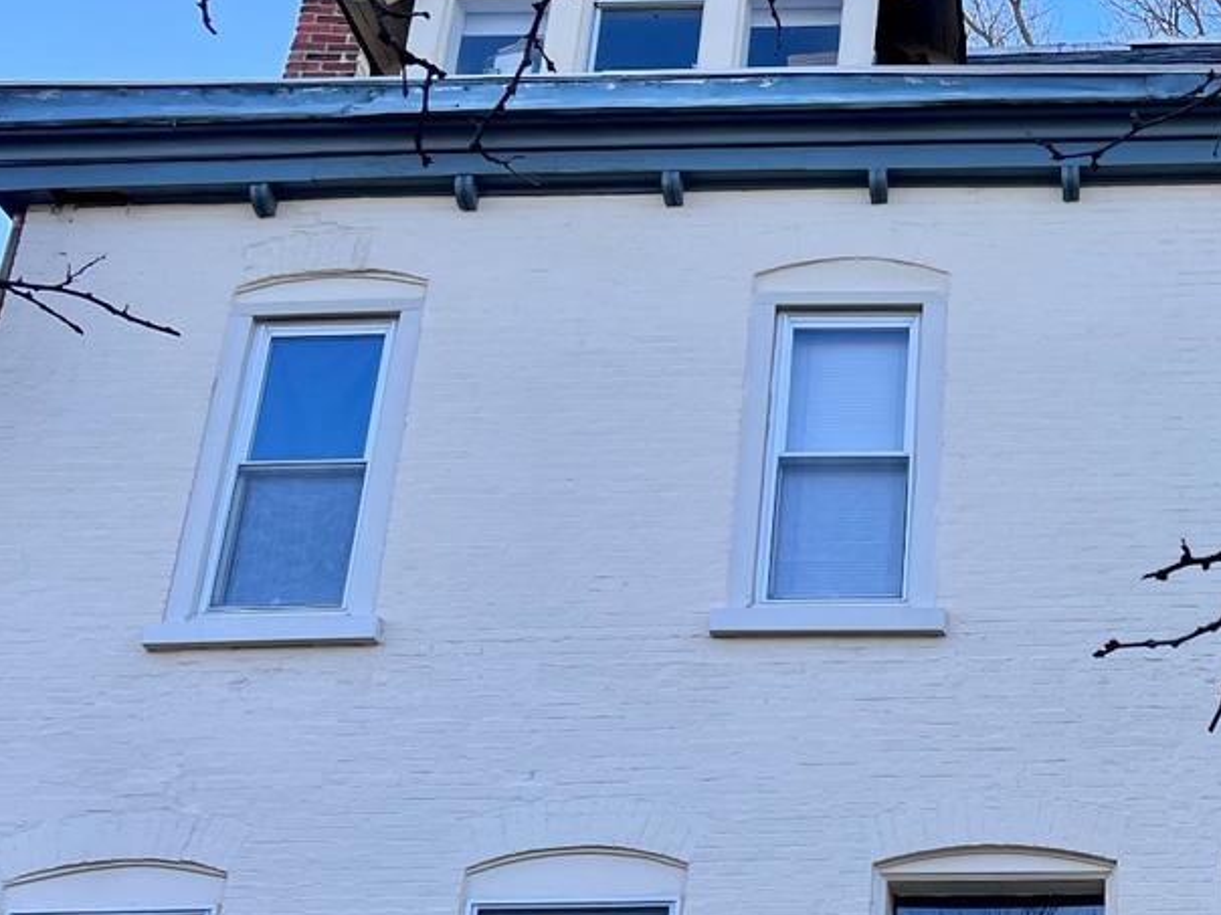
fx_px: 2187
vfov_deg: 23.4
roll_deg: +0.5
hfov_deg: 29.5
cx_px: 1162
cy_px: 681
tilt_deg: +25.8
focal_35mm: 62
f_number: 1.5
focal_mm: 5.7
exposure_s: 1/924
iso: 50
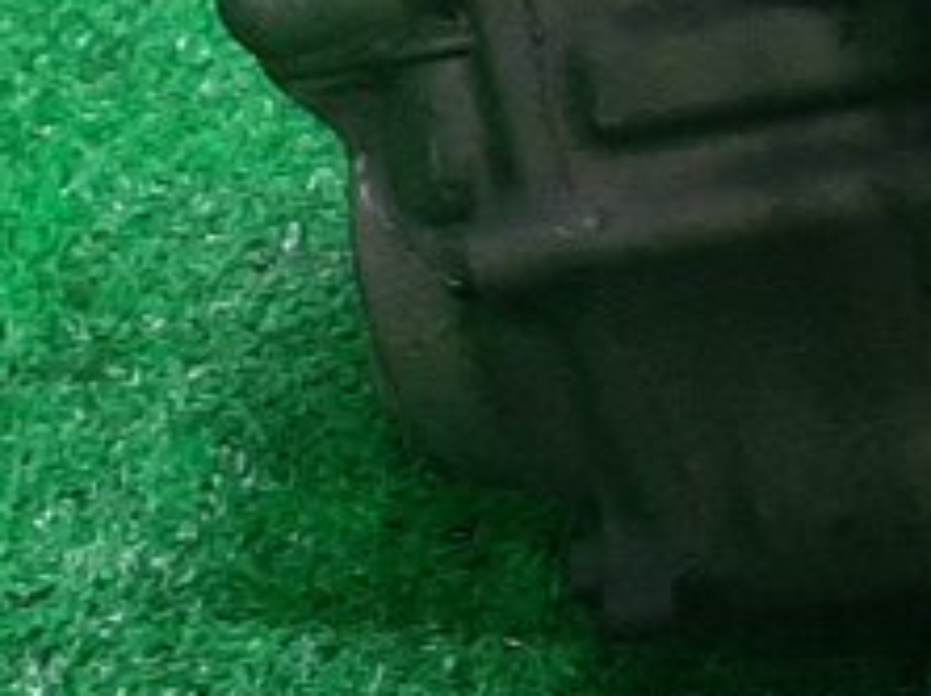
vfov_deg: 8.8
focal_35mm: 169
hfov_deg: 10.3
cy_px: 403
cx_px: 2181
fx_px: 4540
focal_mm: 3.93
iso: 162
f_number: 1.7
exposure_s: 1/50
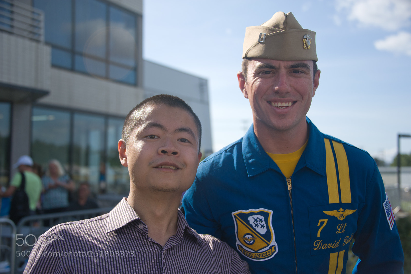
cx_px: 206
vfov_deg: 27.0
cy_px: 137
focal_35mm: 50
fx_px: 571
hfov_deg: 39.6
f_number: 4.5
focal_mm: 50
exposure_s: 1/2000
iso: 200
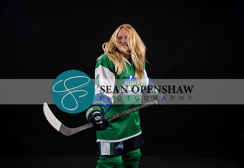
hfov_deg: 40.9
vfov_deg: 28.9
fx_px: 327
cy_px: 84
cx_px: 123
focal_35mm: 48
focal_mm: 46.5
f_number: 4
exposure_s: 1/160
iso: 80
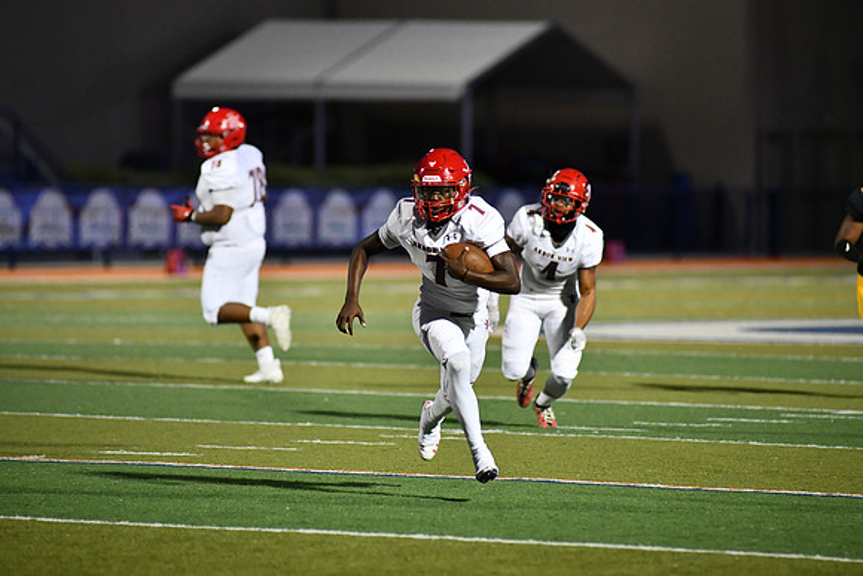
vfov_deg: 4.6
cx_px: 432
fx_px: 7193
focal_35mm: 300
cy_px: 288
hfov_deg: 6.9
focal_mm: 300
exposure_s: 1/1250
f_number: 4
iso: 5000
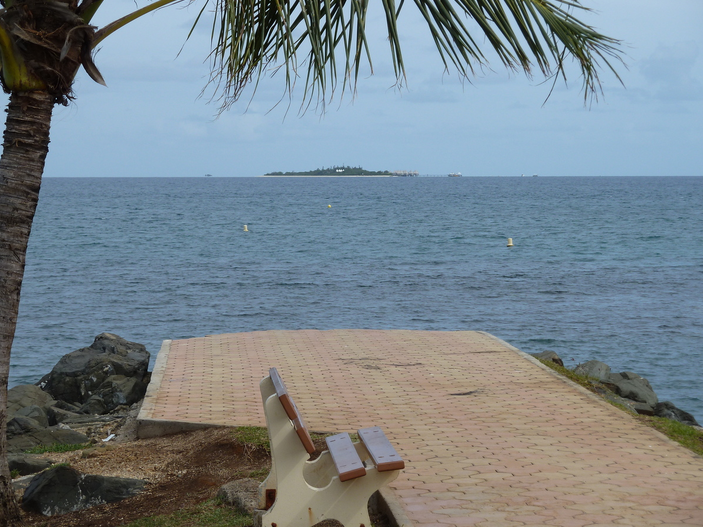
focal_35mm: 129
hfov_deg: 15.3
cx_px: 353
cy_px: 264
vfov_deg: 11.5
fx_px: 2620
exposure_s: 1/500
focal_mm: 21
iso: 80
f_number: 5
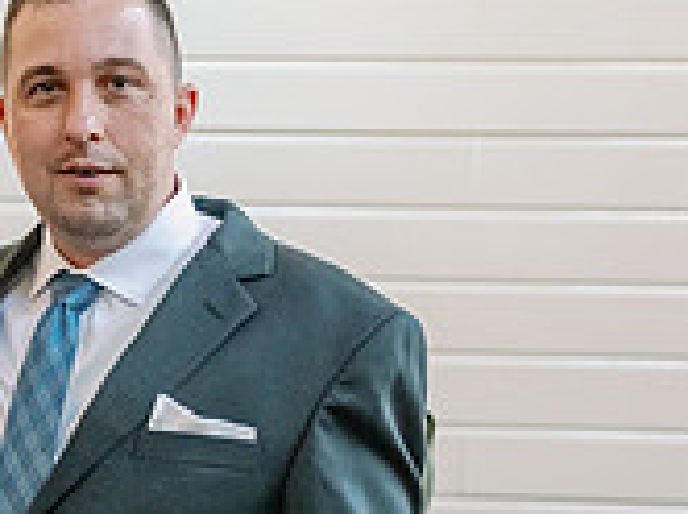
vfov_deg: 12.2
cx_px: -369
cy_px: 396
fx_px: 2401
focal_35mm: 121
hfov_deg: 15.0
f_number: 3.5
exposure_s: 1/250
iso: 2500
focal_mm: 36
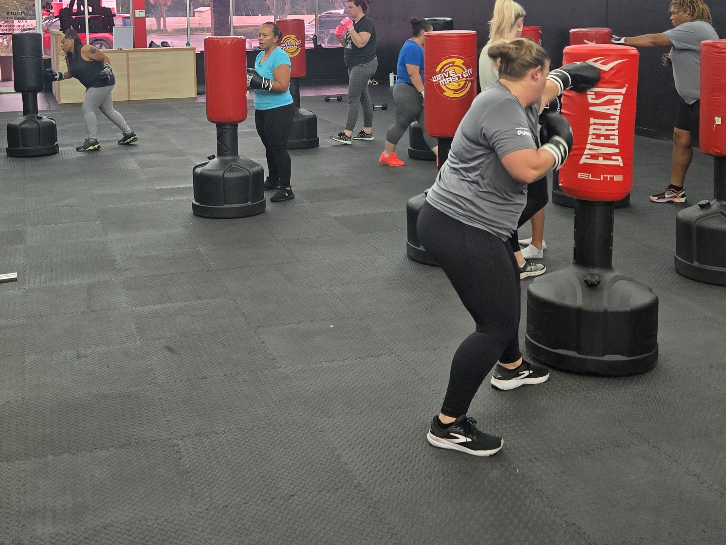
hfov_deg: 40.2
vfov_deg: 30.0
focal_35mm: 47
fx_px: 986
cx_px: 280
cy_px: 93
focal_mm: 5.4
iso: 100
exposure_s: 1/120
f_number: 1.8
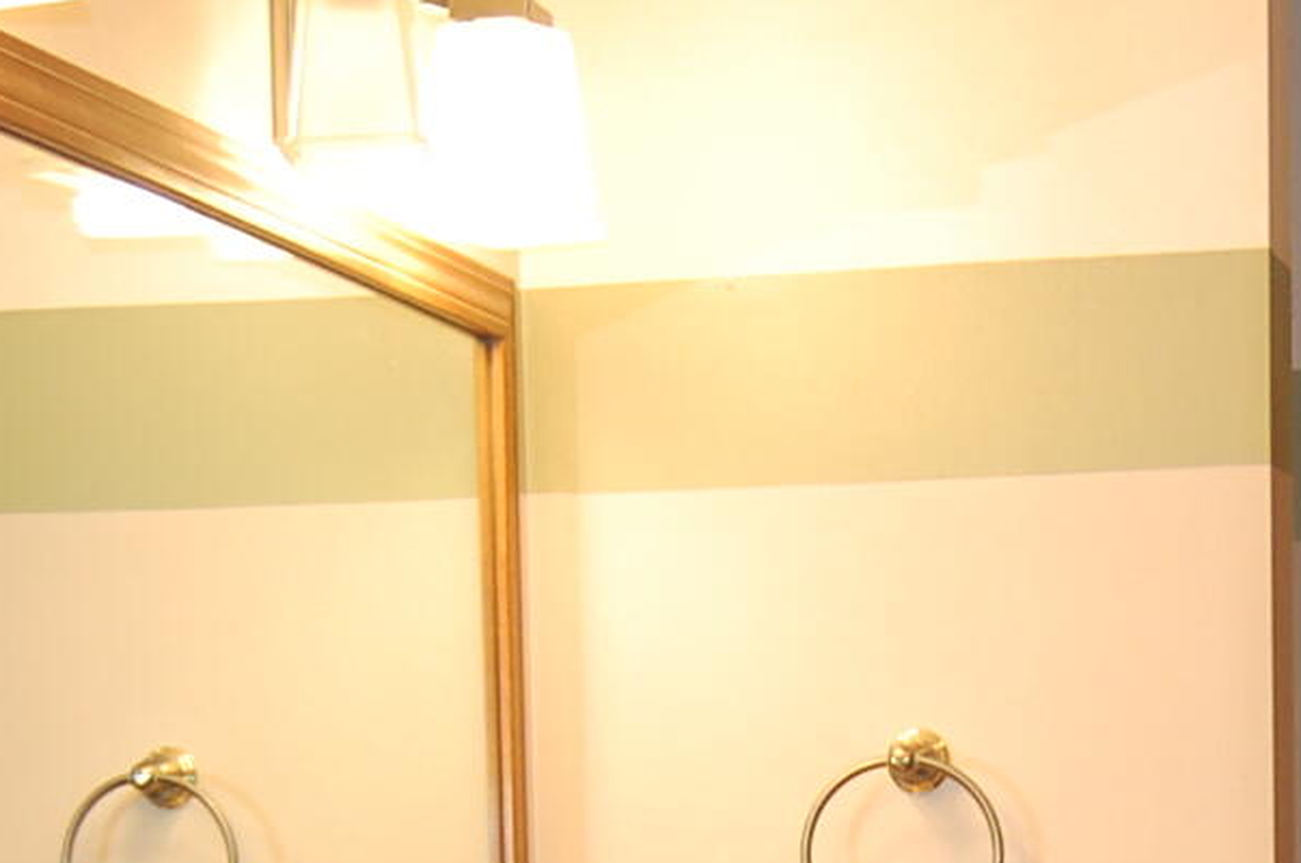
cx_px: 1074
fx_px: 3644
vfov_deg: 12.6
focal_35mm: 101
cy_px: 1422
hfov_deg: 20.0
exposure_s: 1/60
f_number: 3.5
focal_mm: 18
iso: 400
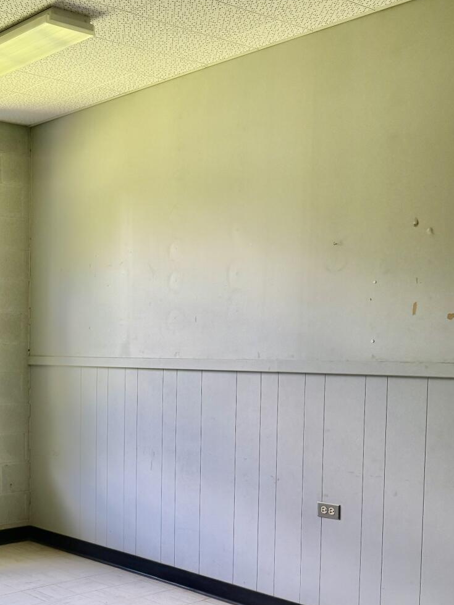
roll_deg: +1.2
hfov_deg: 28.0
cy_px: 411
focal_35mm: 49
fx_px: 857
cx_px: 9
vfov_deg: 38.4
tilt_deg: -3.9
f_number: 1.78
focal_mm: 6.76
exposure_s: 1/121
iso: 160
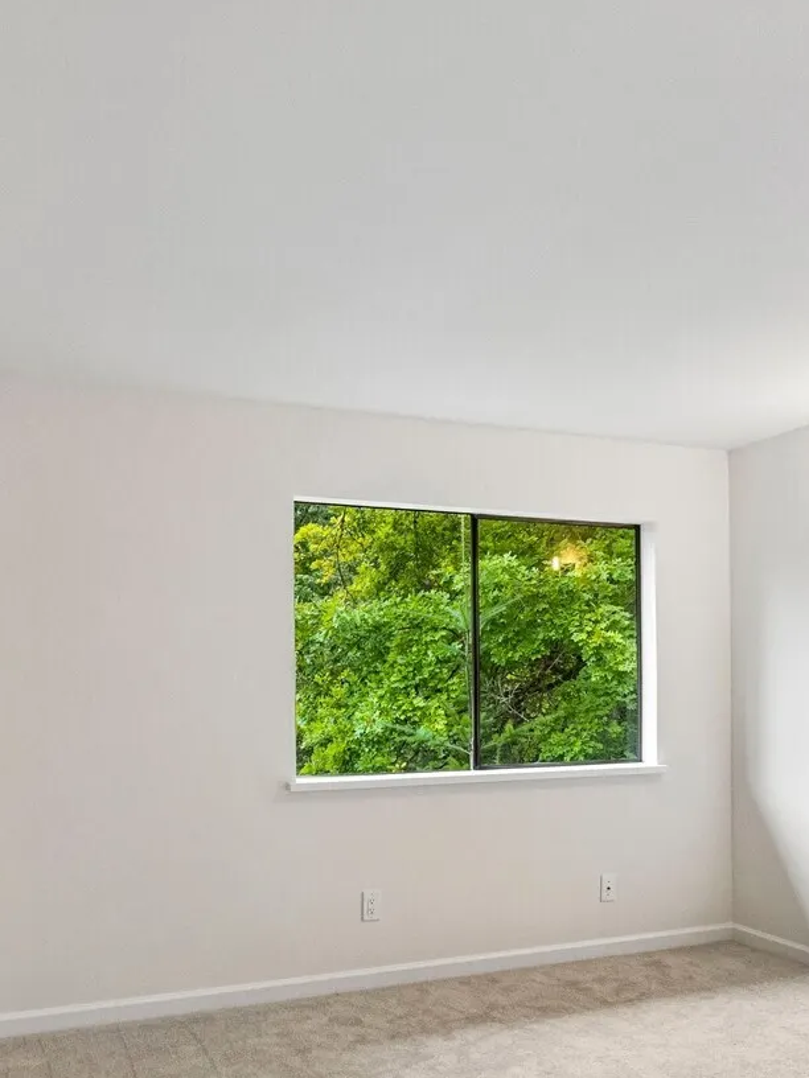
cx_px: 360
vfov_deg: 59.2
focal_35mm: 30
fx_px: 935
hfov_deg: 46.7
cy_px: 677
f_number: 9
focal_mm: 10
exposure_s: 1/30
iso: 800
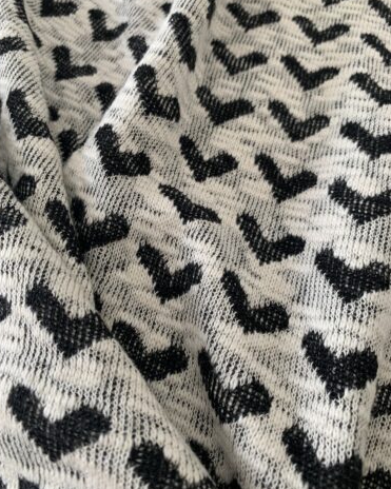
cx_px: 191
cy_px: 242
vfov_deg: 62.2
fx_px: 405
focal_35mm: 28
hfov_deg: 51.5
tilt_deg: -65.7
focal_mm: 4.25
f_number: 1.8
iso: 80
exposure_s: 1/121
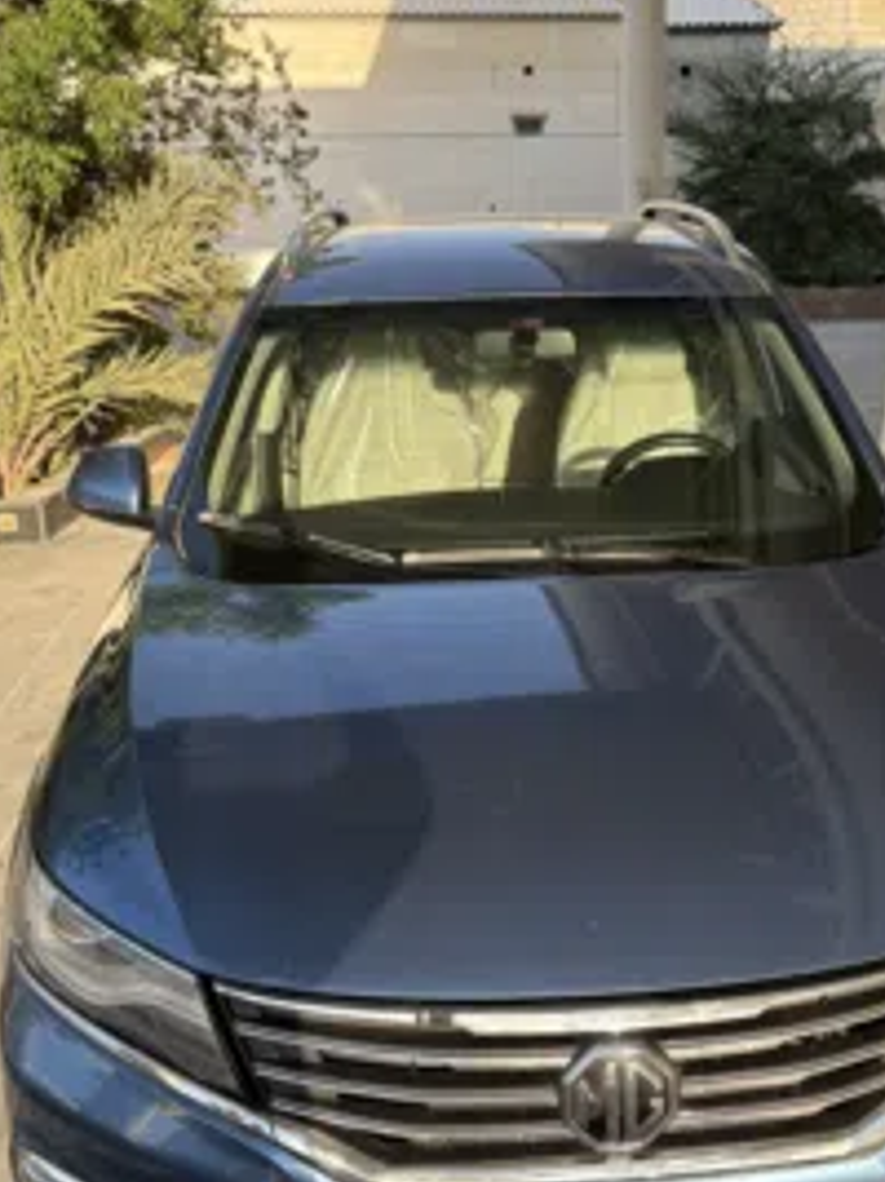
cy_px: 691
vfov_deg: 47.7
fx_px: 1331
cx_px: 606
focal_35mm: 39
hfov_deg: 36.3
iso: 64
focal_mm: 5.96
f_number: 1.6
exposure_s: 1/1001
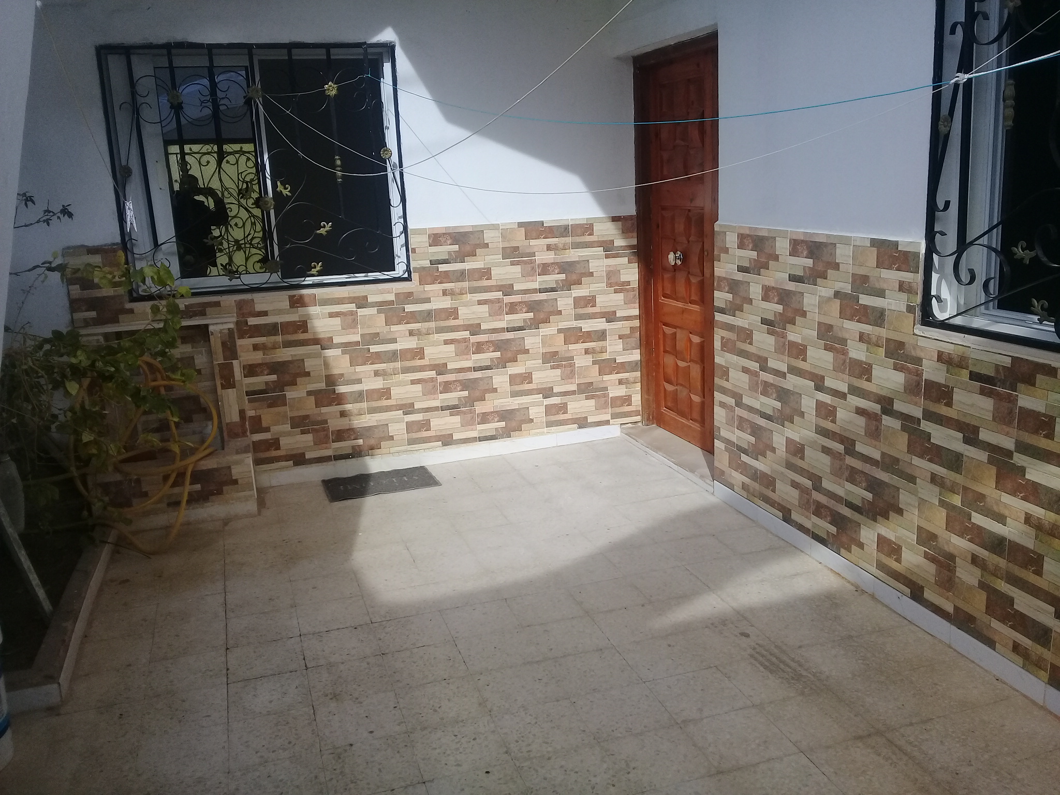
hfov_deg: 58.4
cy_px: 398
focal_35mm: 31
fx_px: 949
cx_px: 530
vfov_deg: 45.4
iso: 50
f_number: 2.2
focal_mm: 3.3
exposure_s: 1/917
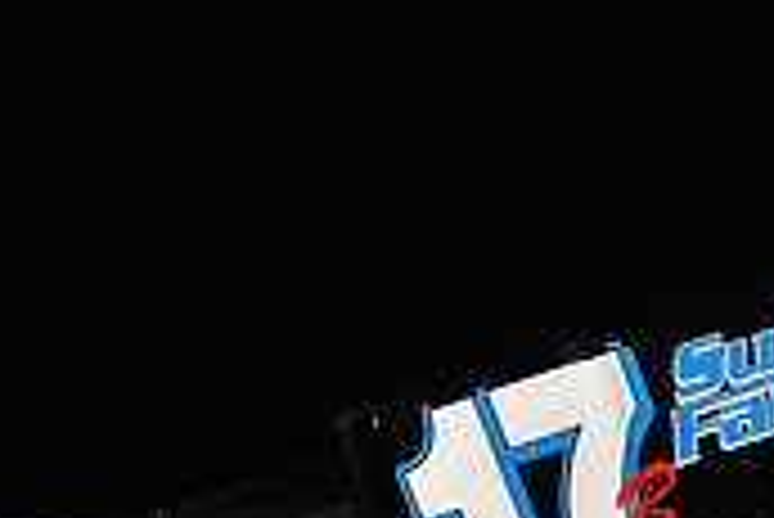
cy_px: 694
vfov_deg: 3.6
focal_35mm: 377
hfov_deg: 5.5
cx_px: 621
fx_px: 8112
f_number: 5.6
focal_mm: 112
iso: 500
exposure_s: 1/250
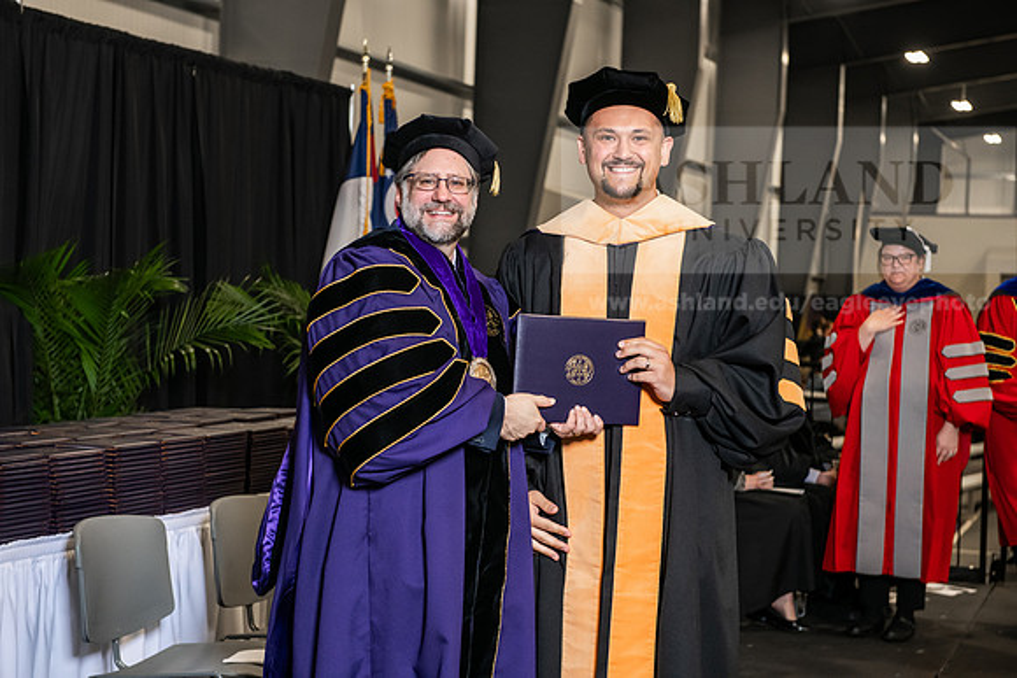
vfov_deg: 19.5
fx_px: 1978
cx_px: 508
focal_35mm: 70
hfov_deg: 28.8
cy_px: 339
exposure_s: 1/200
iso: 2000
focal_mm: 70
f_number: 5
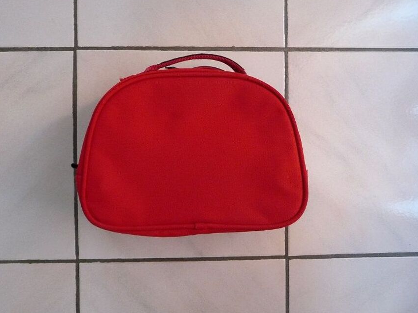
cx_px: 190
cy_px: 155
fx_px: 398
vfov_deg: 42.9
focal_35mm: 33
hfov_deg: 55.3
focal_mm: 4.7
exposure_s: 1/30
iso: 320
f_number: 3.3
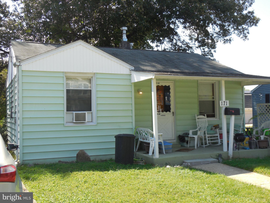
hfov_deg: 41.2
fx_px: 359
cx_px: 135
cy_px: 102
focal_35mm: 46
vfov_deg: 31.5
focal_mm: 8.2
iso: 125
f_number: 3.8
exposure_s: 1/400
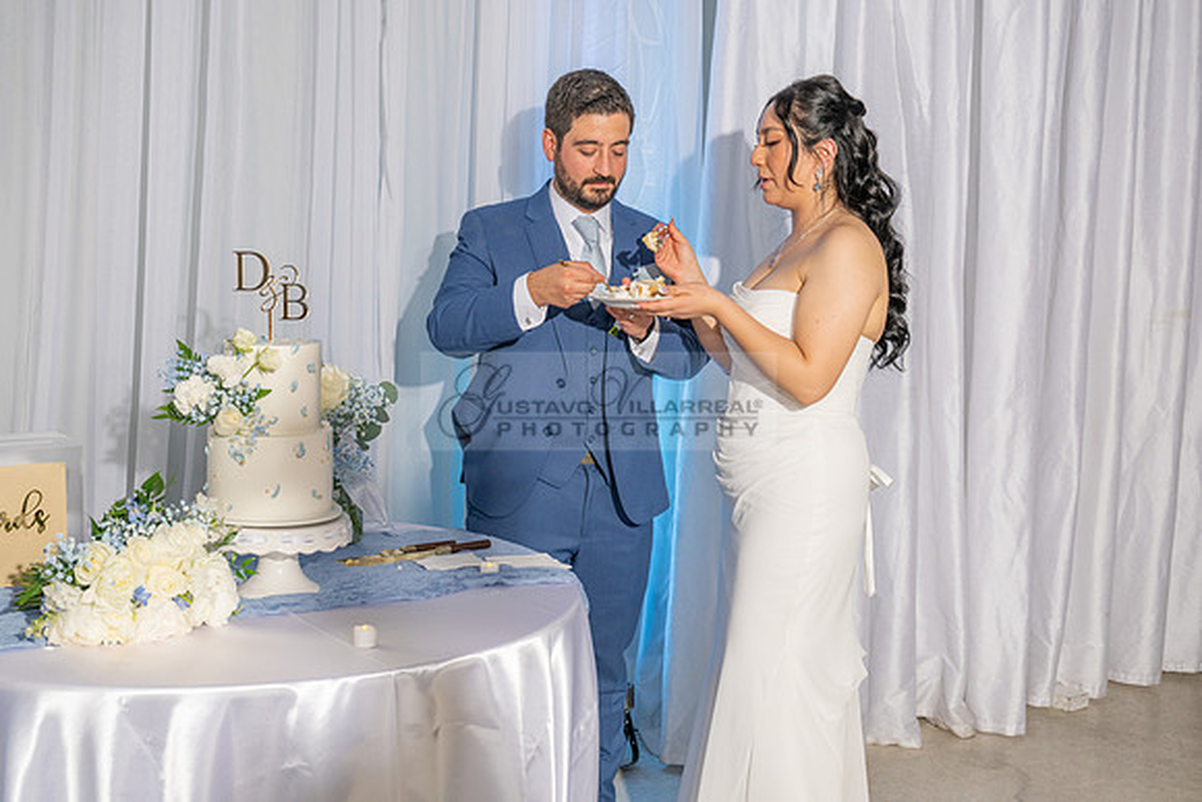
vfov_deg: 31.2
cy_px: 401
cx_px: 601
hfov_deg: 45.4
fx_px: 1436
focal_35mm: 43
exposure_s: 1/160
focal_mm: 43
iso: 800
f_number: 5.6
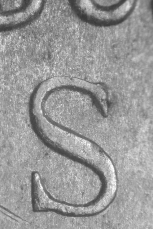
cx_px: 71
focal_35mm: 161
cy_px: 114
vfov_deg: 12.8
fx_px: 1027
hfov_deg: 8.5
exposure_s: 1/9.5
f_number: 5.1
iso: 100
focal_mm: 32
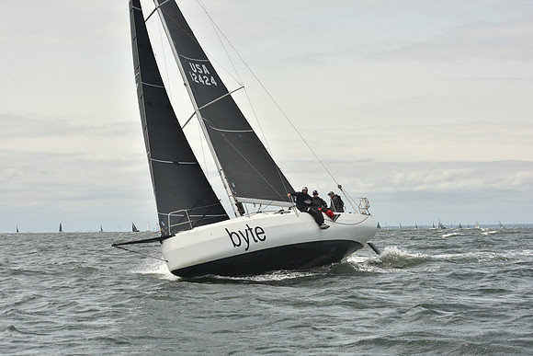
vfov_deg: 15.9
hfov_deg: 23.6
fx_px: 1274
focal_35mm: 86
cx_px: 266
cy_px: 178
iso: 250
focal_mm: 86
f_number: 10
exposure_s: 1/800
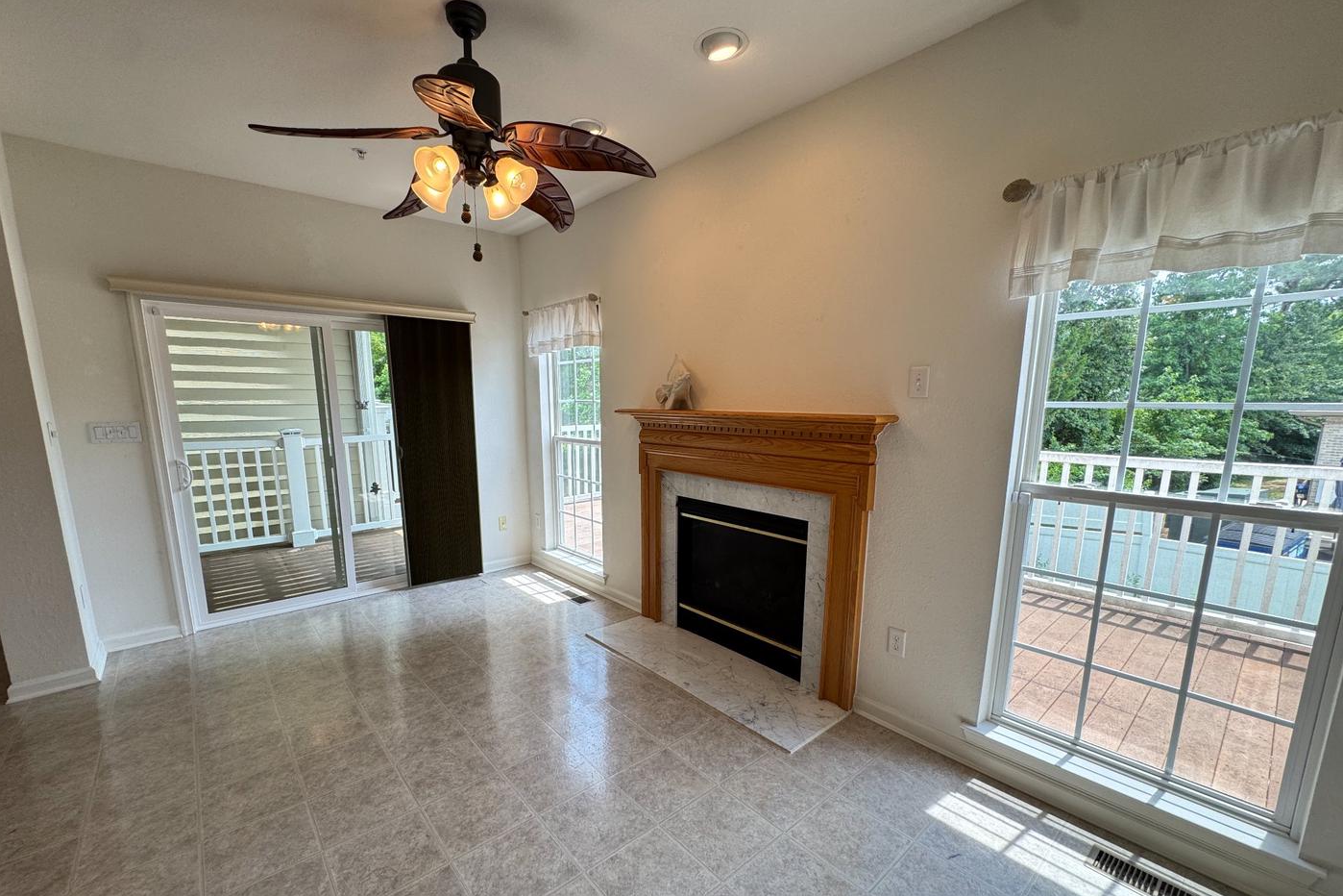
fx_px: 560
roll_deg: +0.2
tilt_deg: -11.3
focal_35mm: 15
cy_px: 501
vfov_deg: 77.0
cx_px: 652
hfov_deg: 100.4
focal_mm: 2.22
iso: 64
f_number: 2.2
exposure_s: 1/120
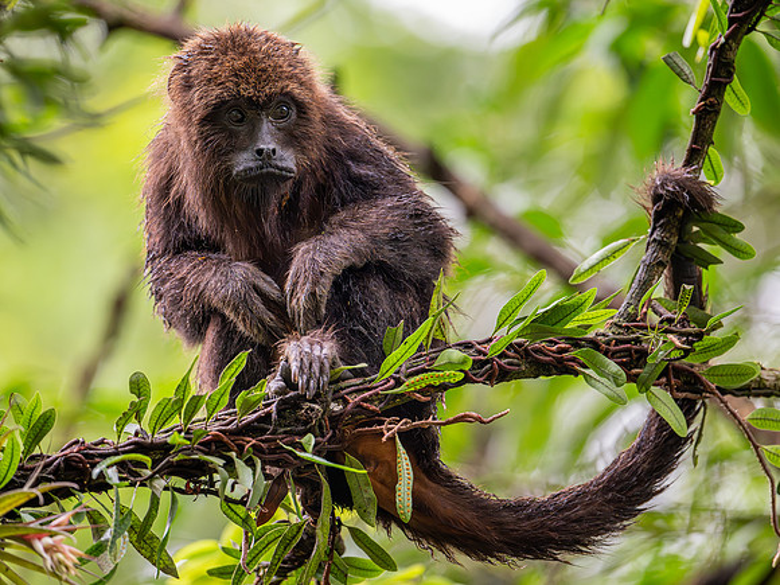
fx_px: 10285
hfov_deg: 4.3
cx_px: 317
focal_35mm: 456
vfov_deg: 3.3
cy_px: 295
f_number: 4.5
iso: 5600
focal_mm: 400
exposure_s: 1/500
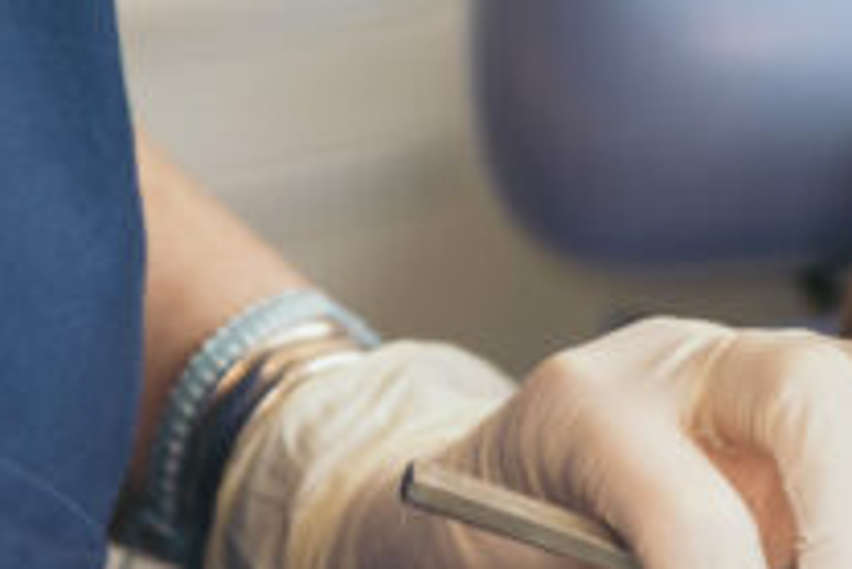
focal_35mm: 258
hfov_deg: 7.9
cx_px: 1200
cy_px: 493
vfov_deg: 5.3
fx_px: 6110
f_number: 2.8
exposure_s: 1/200
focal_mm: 70
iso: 100
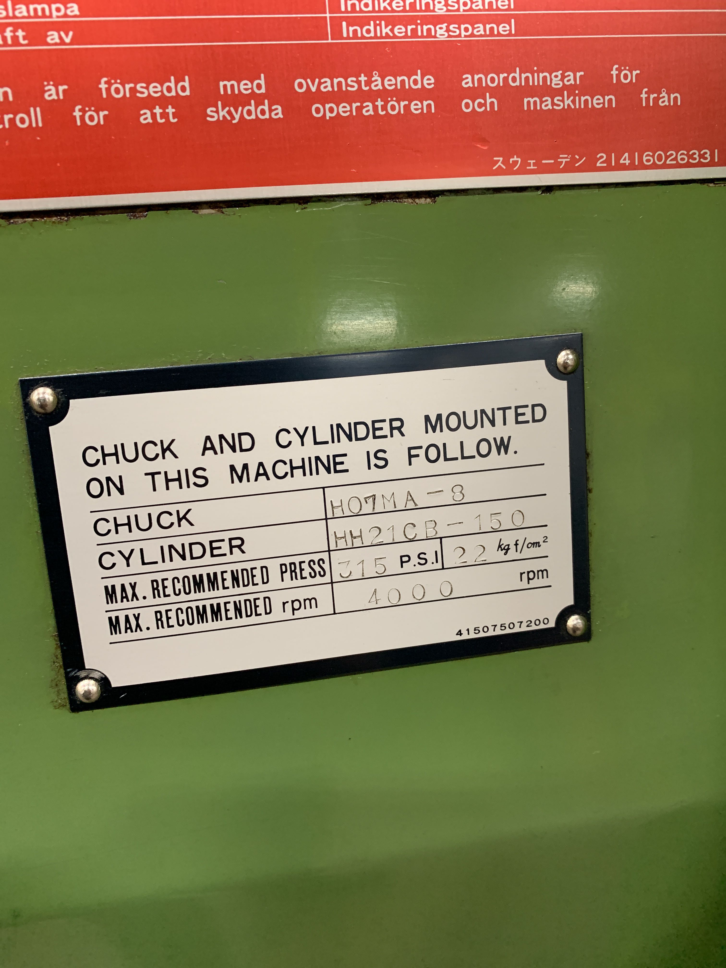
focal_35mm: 26
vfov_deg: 67.3
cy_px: 484
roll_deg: +0.9
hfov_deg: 53.1
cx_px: 363
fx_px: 727
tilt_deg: -29.2
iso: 250
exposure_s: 1/60
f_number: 1.8
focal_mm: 4.25
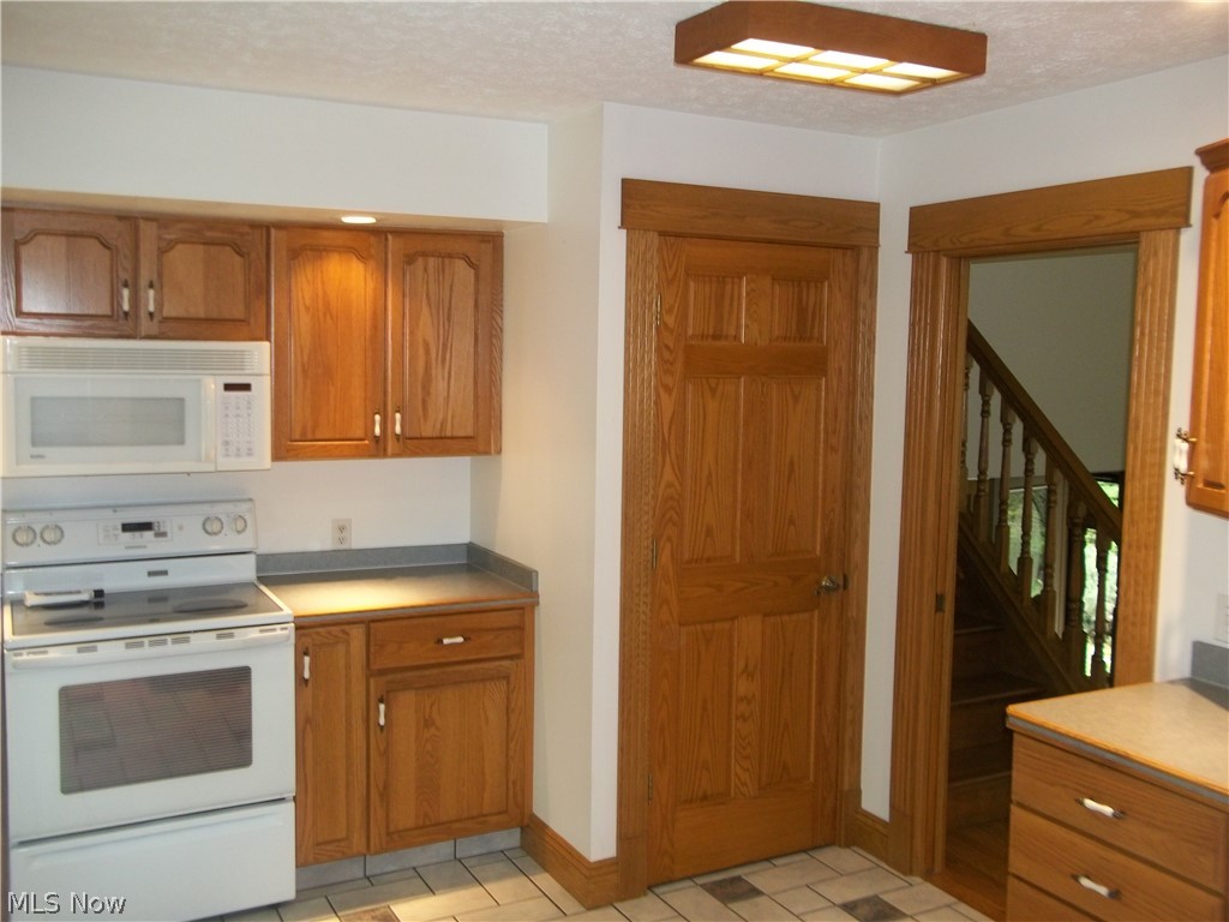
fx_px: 1136
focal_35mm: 32
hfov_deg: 56.8
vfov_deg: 44.2
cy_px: 461
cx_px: 614
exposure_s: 1/30
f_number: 2.9
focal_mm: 5.7
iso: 160
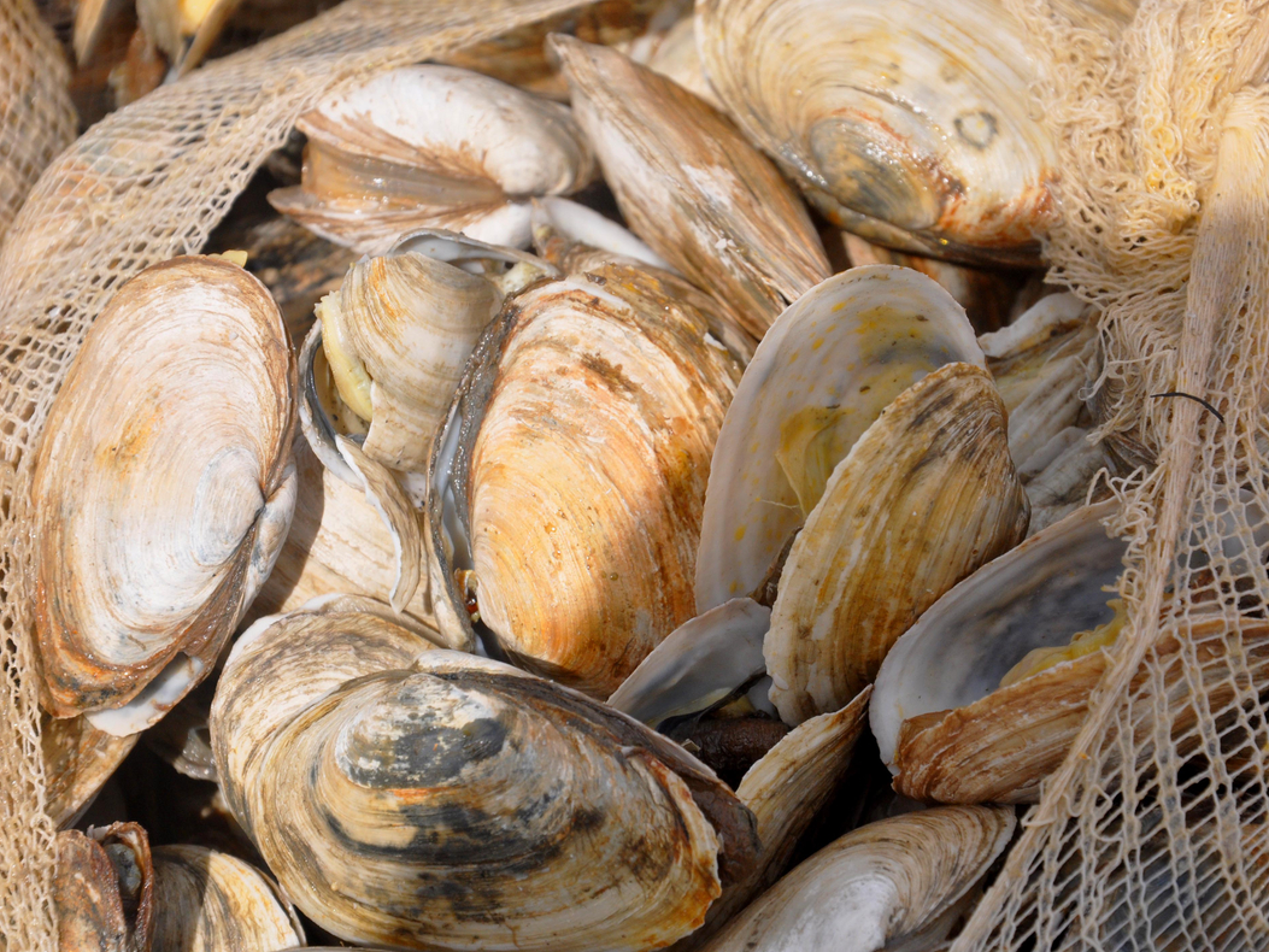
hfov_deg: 13.1
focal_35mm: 151
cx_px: 704
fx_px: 5536
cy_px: 477
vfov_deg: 9.8
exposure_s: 1/500
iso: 400
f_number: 11
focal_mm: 92
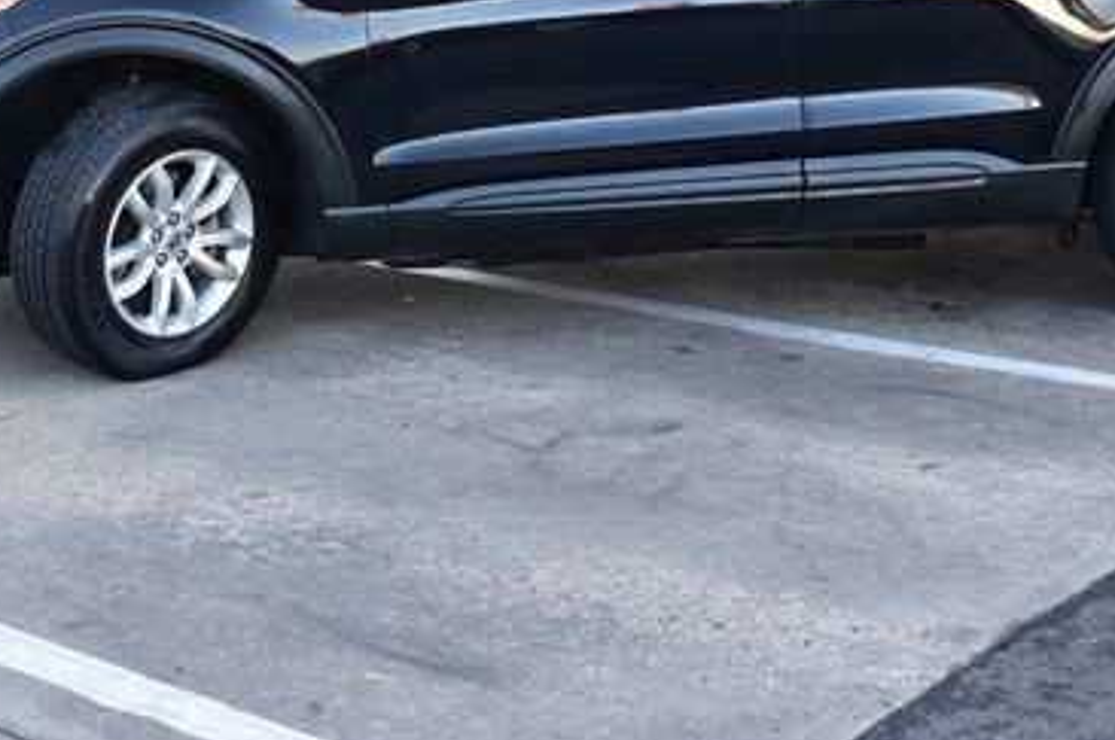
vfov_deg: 18.9
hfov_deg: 28.5
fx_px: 2192
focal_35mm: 71
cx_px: 634
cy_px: 122
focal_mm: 27
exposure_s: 1/60
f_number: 8
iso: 400
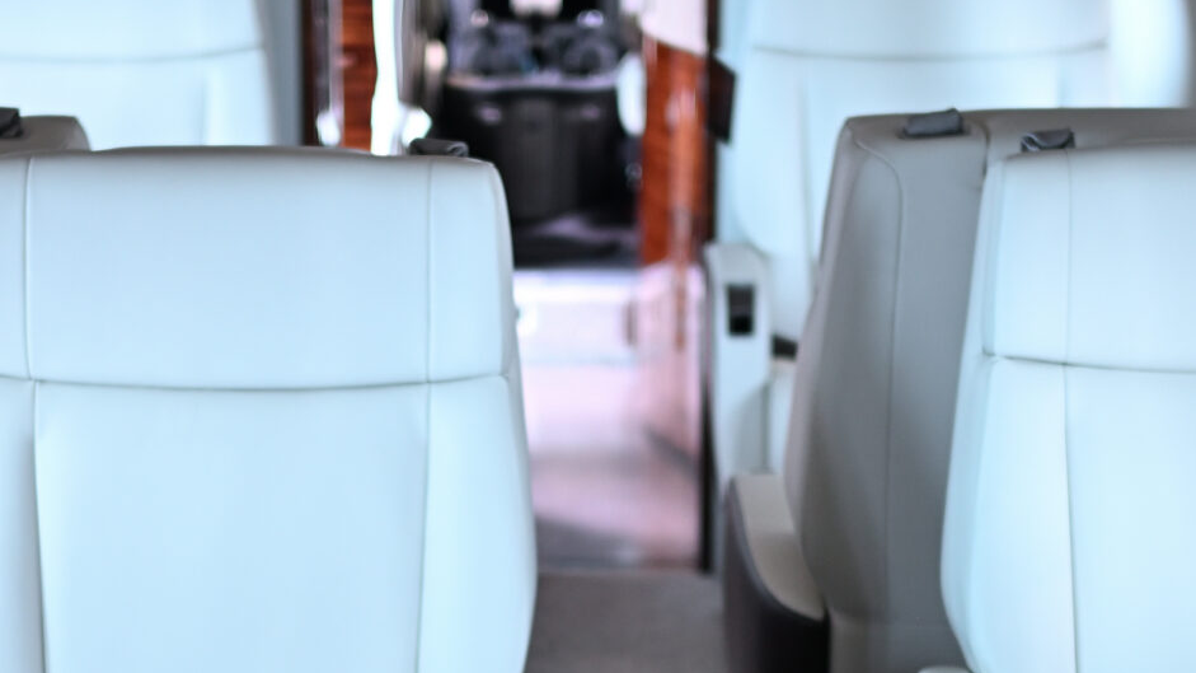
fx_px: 3615
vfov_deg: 10.5
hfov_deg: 18.8
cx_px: 434
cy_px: 760
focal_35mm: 114
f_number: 2
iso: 640
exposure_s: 1/15
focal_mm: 40
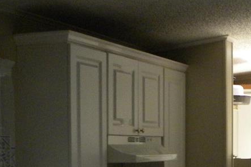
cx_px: 223
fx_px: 683
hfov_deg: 20.4
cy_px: 219
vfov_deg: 13.4
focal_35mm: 98
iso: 338
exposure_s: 1/78.4
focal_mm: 4.6
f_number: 2.8
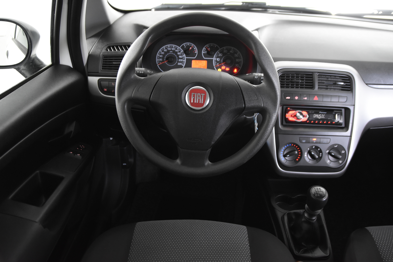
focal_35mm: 30
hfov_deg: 61.9
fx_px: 327
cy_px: 131
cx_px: 196
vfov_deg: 43.6
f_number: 2.8
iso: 2200
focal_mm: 20
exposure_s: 1/30
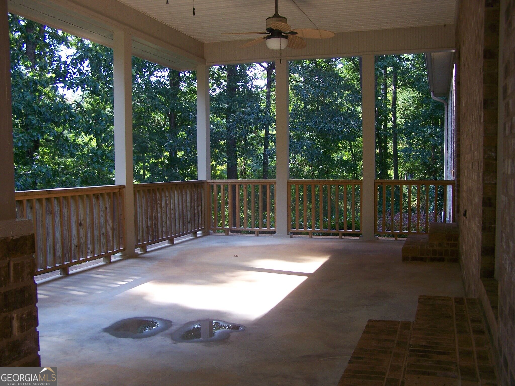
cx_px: 258
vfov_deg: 37.7
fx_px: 565
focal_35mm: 38
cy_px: 193
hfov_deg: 49.0
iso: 80
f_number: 2.8
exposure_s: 1/100
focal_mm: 6.3
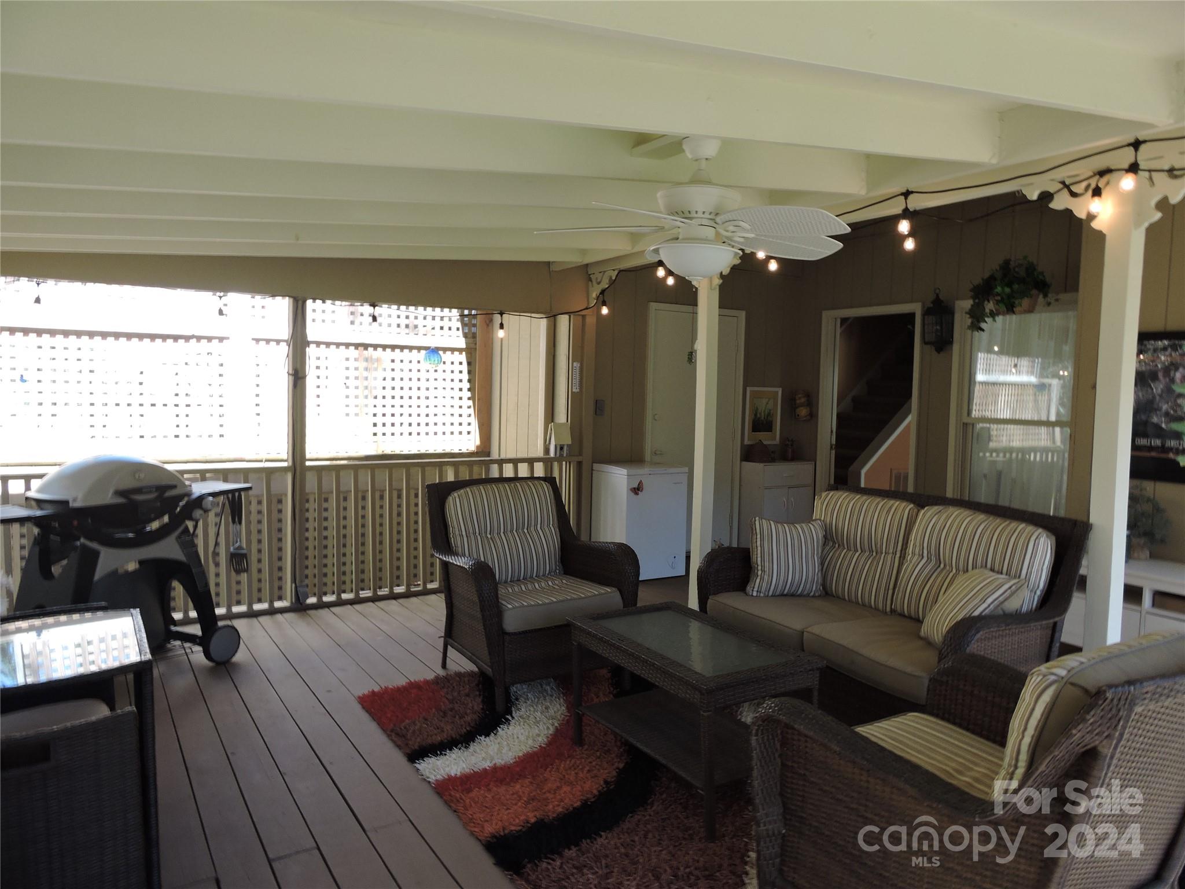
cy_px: 444
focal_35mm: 24
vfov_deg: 56.8
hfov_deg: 71.6
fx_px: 822
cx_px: 592
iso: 100
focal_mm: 4.3
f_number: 3.3
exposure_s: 1/40
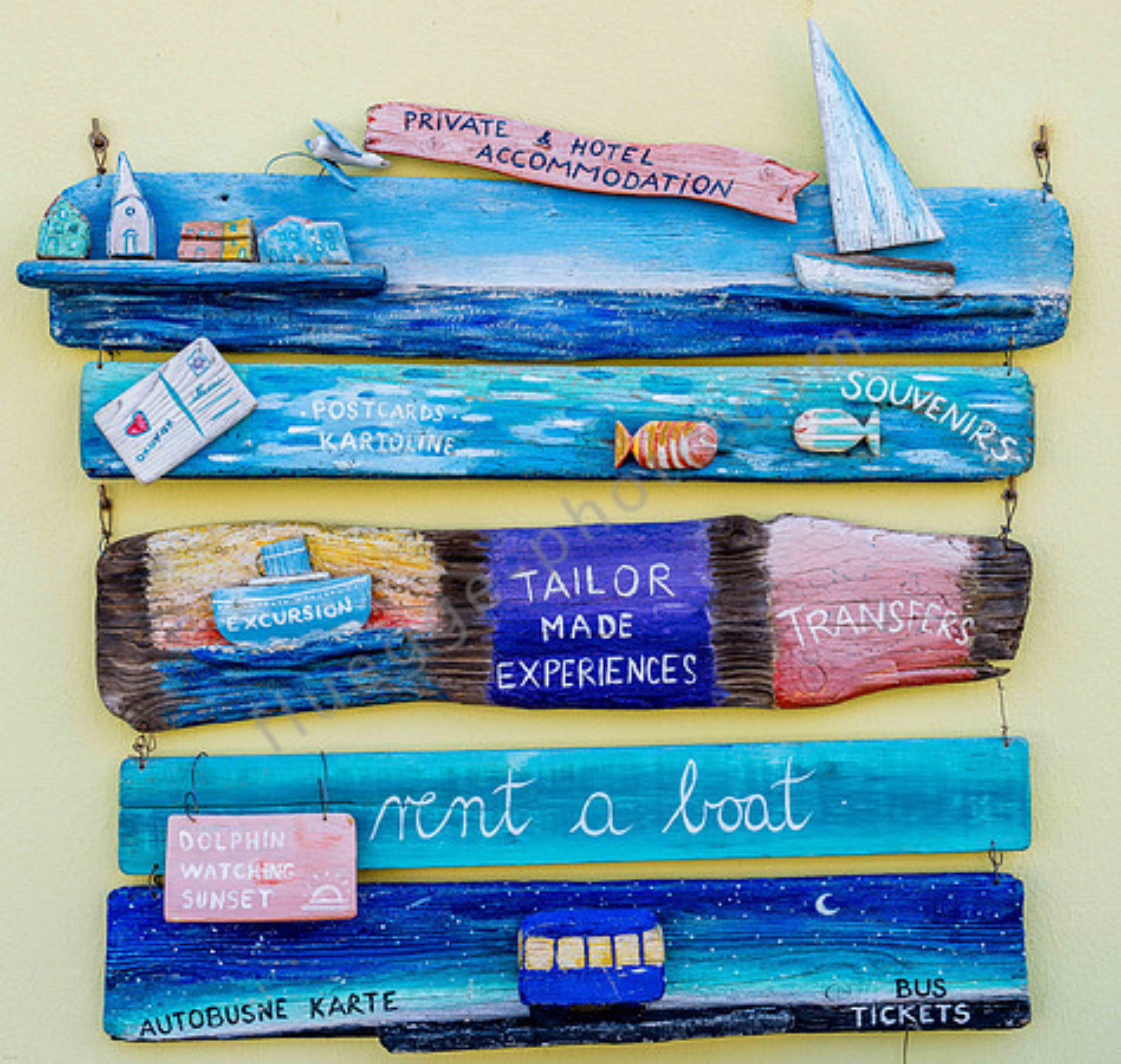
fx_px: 1577
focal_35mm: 44
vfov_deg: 37.3
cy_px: 518
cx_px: 554
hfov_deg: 39.1
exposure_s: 1/160
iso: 100
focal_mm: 31
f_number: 6.3
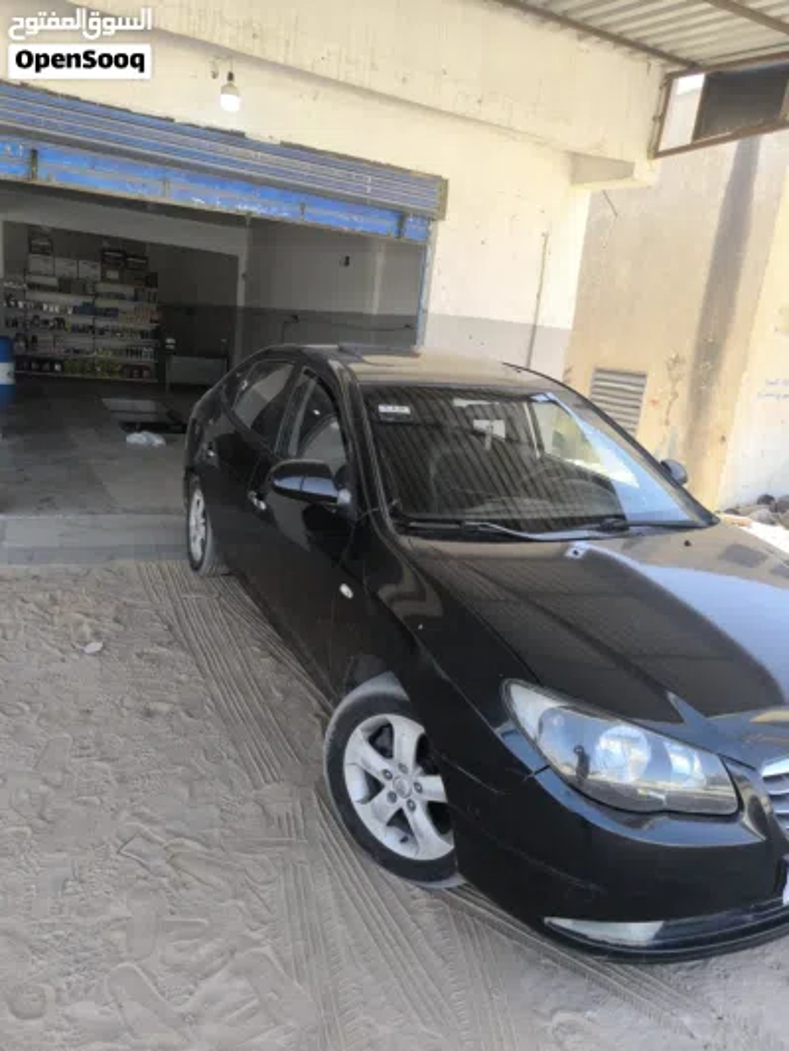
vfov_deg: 73.9
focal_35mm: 23
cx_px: 394
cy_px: 526
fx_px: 699
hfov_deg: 58.9
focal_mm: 6.14
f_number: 1.65
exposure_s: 1/155
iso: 50
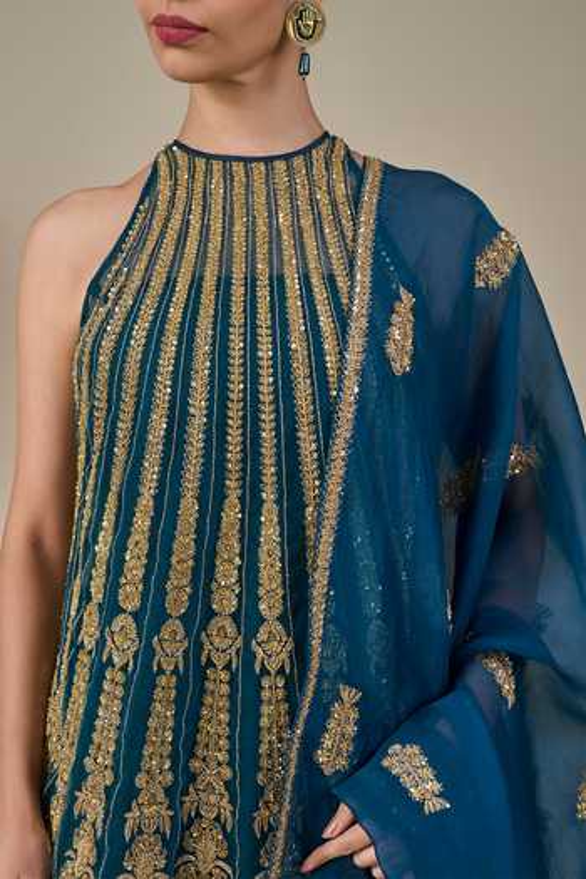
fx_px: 1074
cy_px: 440
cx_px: 293
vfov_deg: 44.5
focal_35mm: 44
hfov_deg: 30.5
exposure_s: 1/160
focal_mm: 44
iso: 250
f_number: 5.6
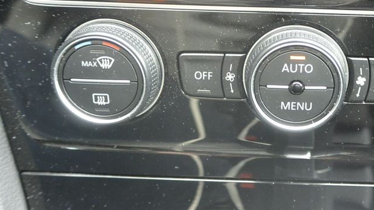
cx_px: 280
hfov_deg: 43.2
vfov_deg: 25.7
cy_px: 63
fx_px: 456
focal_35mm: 46
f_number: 3.5
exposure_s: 1/40
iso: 800
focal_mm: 10
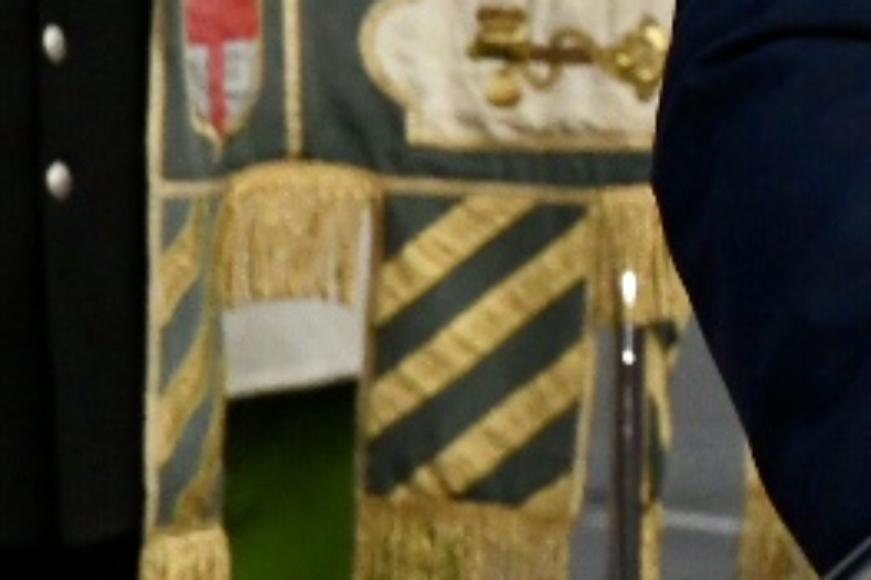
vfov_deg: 3.2
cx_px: 2557
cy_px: -487
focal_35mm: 431
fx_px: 10421
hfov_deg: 4.6
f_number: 8
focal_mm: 70
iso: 4000
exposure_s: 1/1000
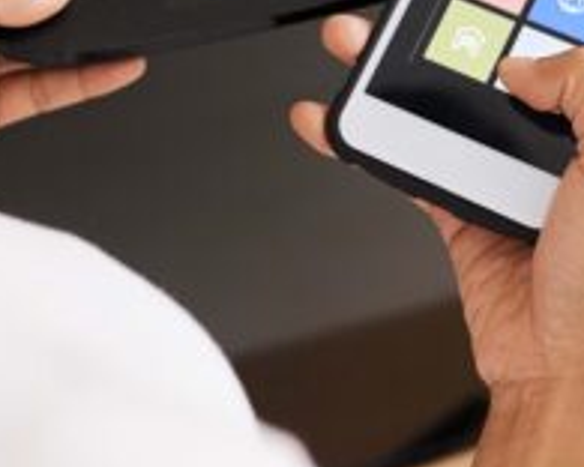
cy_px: -93
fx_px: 1832
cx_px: 207
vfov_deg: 14.1
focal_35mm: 106
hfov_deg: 18.1
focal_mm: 35
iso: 500
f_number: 3.5
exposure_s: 1/80
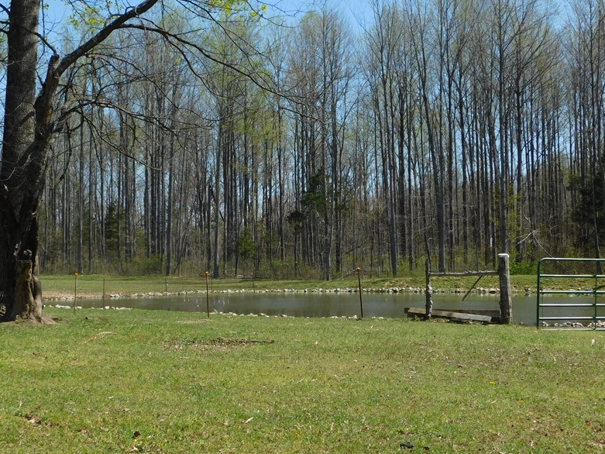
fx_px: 1031
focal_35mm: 59
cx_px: 287
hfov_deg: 32.7
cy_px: 183
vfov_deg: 24.8
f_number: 3.7
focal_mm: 8
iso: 125
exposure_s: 1/800
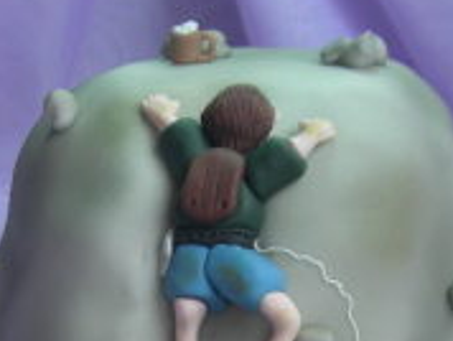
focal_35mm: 109
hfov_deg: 18.0
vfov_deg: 13.0
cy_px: 473
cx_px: 176
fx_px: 1428
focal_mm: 7.8
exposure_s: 1/55
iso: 50
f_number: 2.8
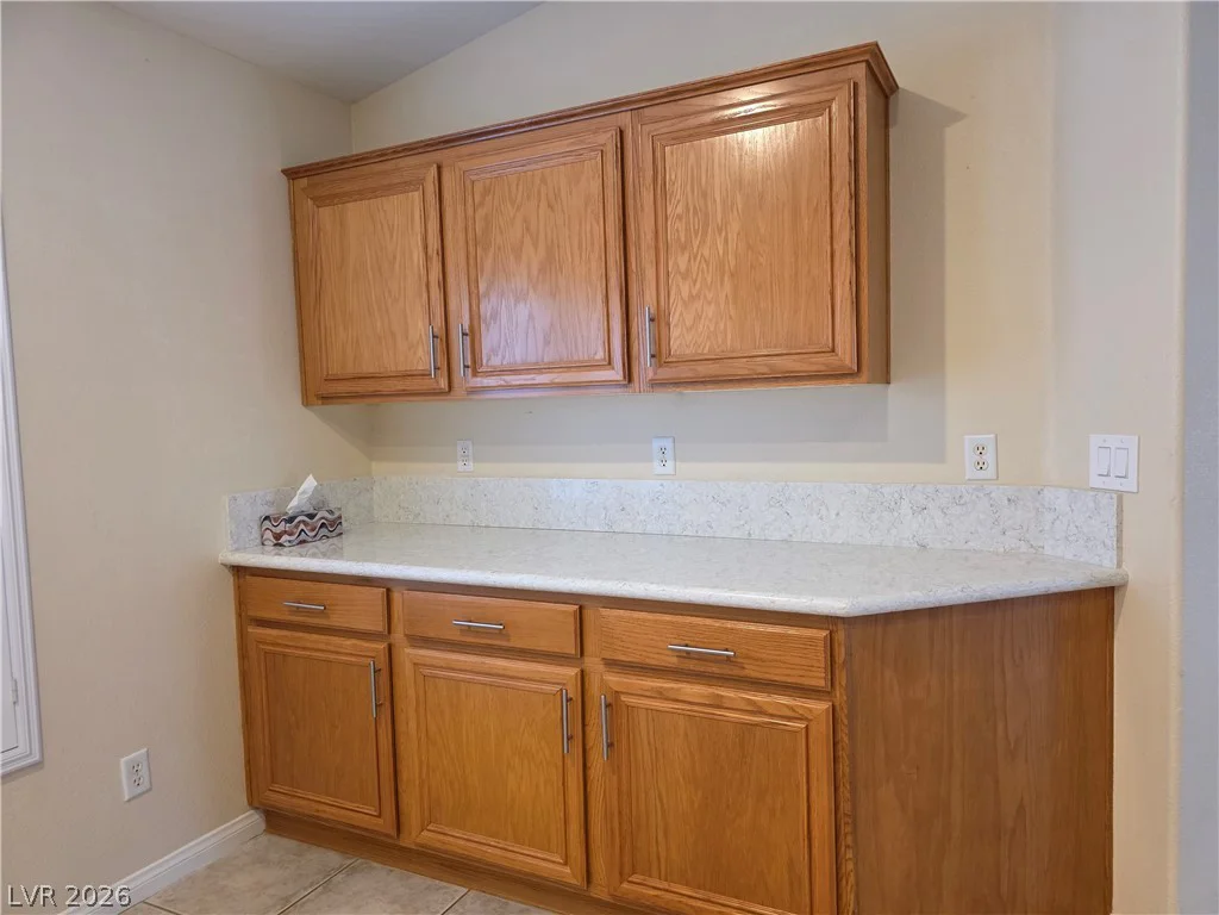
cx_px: 610
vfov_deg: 58.9
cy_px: 458
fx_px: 810
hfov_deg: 73.9
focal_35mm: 23
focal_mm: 6.3
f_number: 1.7
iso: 640
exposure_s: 1/120
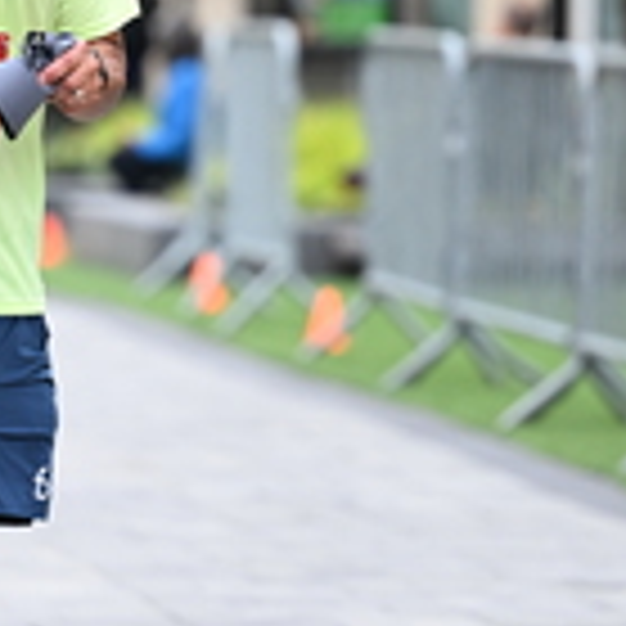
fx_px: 9289
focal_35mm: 454
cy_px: 77
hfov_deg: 3.9
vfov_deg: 3.9
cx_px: 52
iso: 640
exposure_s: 1/1600
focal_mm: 135
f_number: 2.8
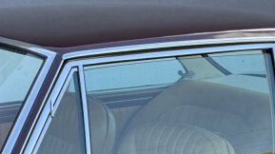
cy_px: 159
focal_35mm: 116
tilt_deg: -15.2
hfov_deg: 18.4
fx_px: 845
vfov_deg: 10.3
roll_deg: -0.3
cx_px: 84
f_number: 1.78
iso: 64
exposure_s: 1/475
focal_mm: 6.76
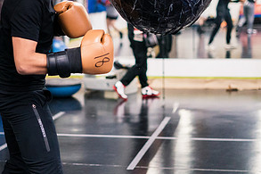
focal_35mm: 99
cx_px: 87
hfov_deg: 20.6
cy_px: 22
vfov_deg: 13.7
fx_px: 717
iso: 6400
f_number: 1.8
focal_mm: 50
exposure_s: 1/640
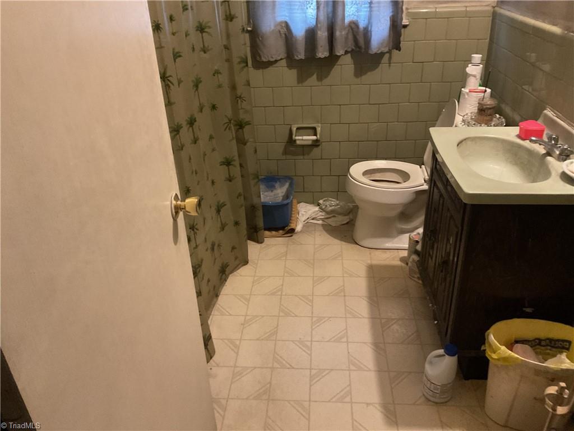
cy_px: 216
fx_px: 481
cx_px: 287
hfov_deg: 61.7
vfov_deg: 48.2
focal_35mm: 29
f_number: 1.8
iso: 500
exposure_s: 1/30
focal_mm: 3
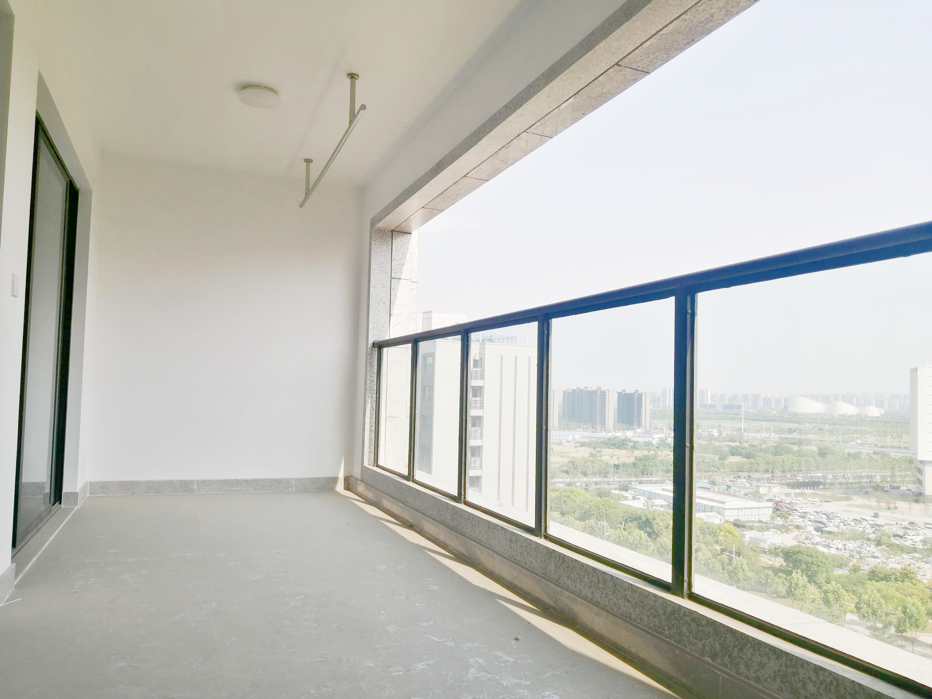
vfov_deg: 51.4
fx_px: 727
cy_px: 350
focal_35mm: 27
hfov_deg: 65.3
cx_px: 466
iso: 50
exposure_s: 1/909
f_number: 1.8
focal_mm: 3.62
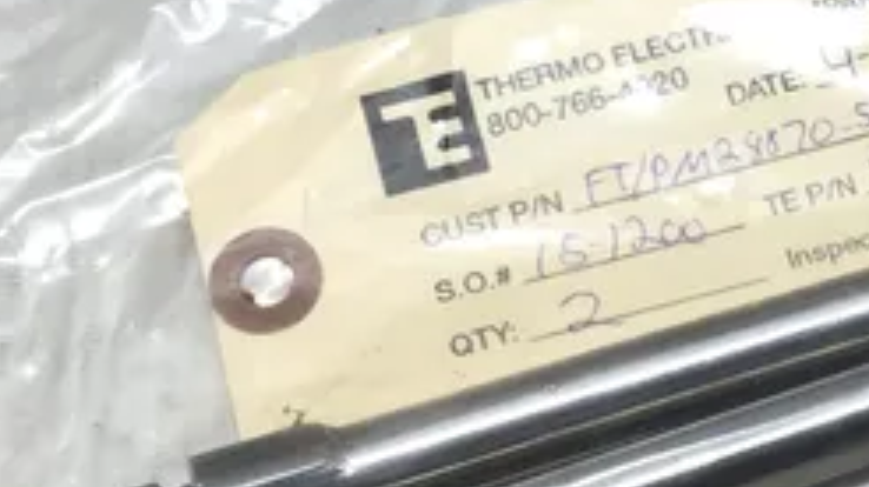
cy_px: 37
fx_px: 2372
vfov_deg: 11.6
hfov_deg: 19.9
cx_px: 929
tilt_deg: -48.7
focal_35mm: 103
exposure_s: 1/120
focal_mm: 3.3
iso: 25
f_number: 2.4
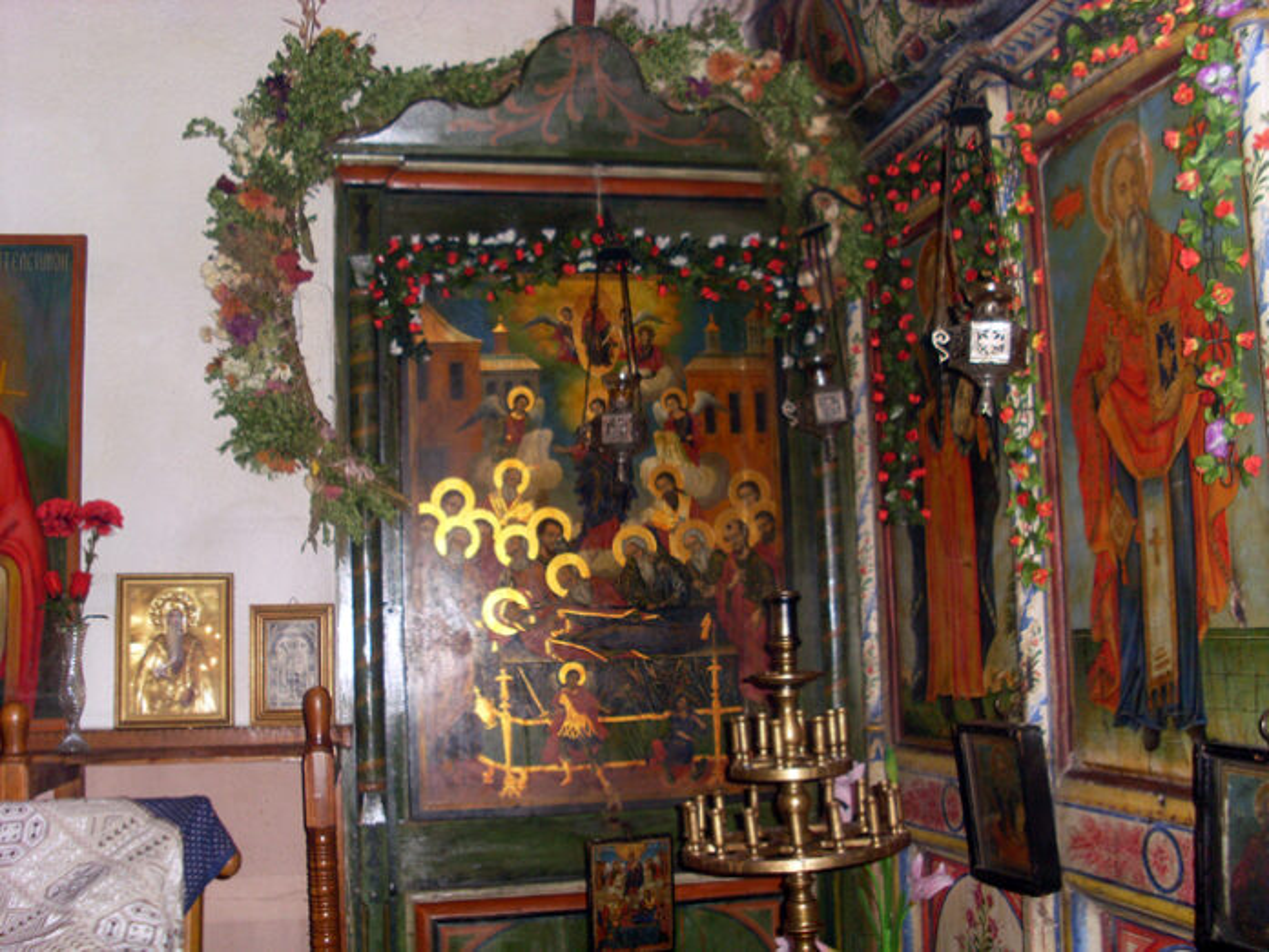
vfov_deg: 37.7
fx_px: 1393
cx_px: 634
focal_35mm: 38
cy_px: 476
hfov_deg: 49.0
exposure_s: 1/45
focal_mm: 6.3
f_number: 3
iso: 100
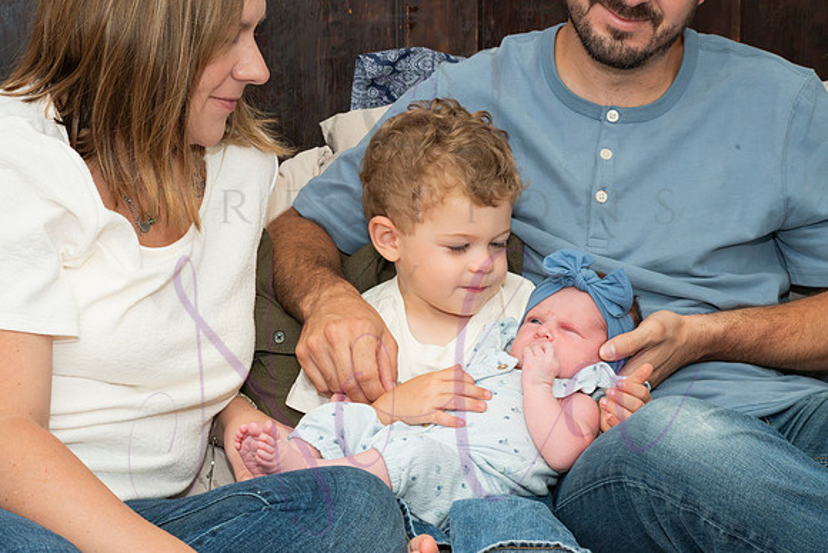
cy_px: 270
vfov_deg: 17.5
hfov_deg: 25.9
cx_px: 404
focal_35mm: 78
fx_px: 1799
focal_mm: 75
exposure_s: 1/320
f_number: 14
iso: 800
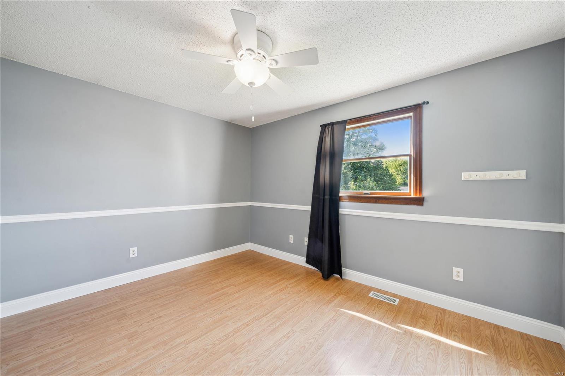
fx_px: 204
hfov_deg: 108.3
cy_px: 188
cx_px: 282
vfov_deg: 85.4
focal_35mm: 13
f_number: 8
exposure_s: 1/8
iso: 250
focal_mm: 13
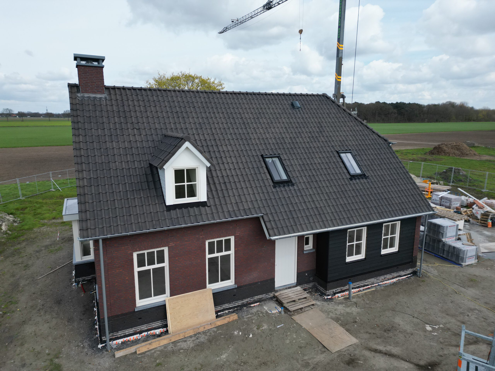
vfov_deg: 56.8
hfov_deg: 71.6
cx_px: 248
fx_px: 343
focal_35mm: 24
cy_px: 186
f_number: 1.7
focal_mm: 6.72
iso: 160
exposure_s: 1/3000
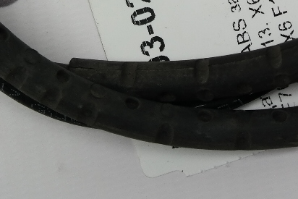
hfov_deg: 11.9
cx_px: 226
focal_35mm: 172
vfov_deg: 7.7
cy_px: -170
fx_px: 1424
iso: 200
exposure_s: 1/100
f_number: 4
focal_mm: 27
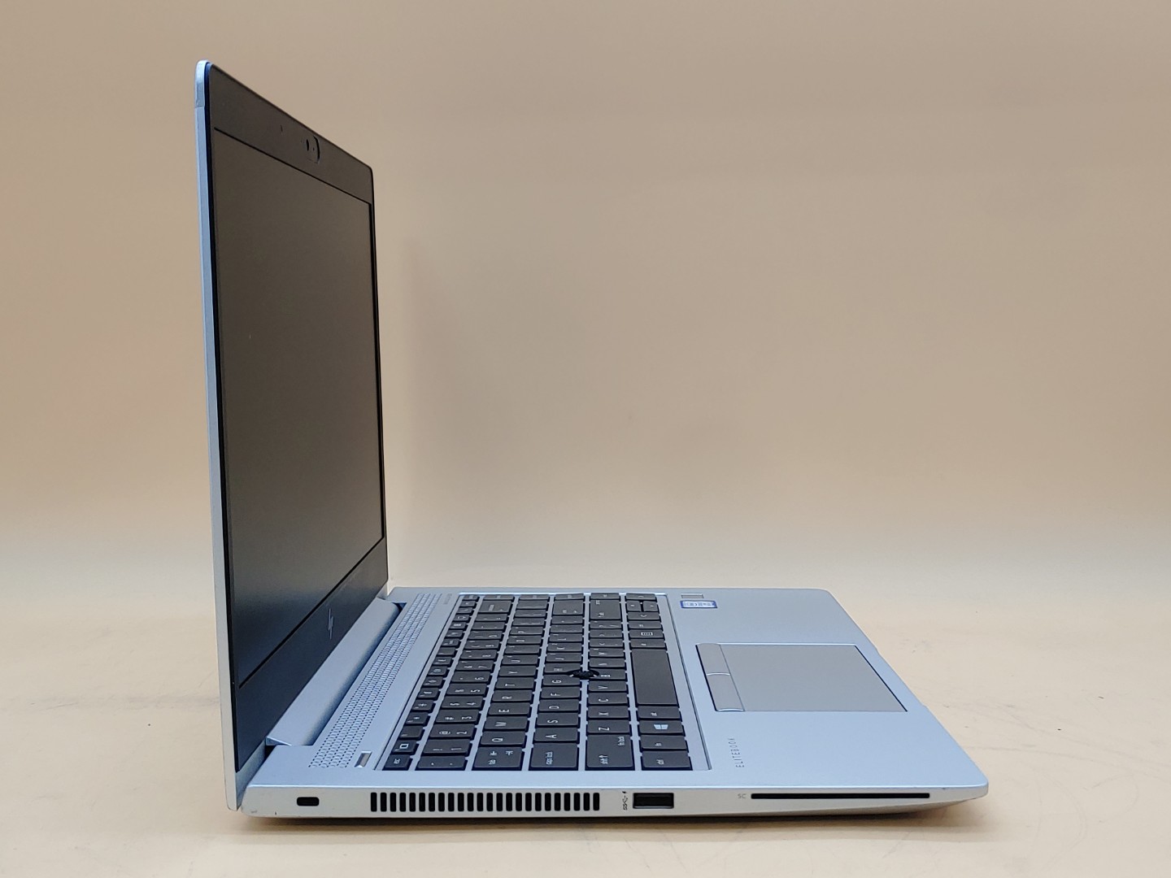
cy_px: 439
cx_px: 586
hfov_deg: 45.8
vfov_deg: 35.1
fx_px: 1387
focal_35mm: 41
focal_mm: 4.36
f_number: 1.8
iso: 50
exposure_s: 1/120
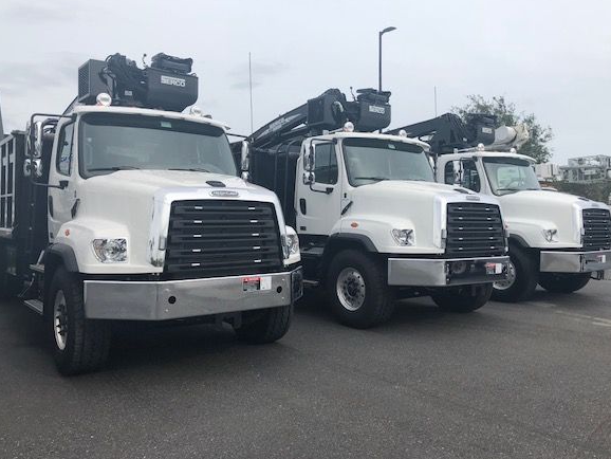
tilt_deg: +1.0
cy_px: 213
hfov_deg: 58.3
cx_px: 298
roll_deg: +0.8
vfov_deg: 45.4
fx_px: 547
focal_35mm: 31
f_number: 1.8
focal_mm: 4
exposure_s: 1/1779
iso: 20
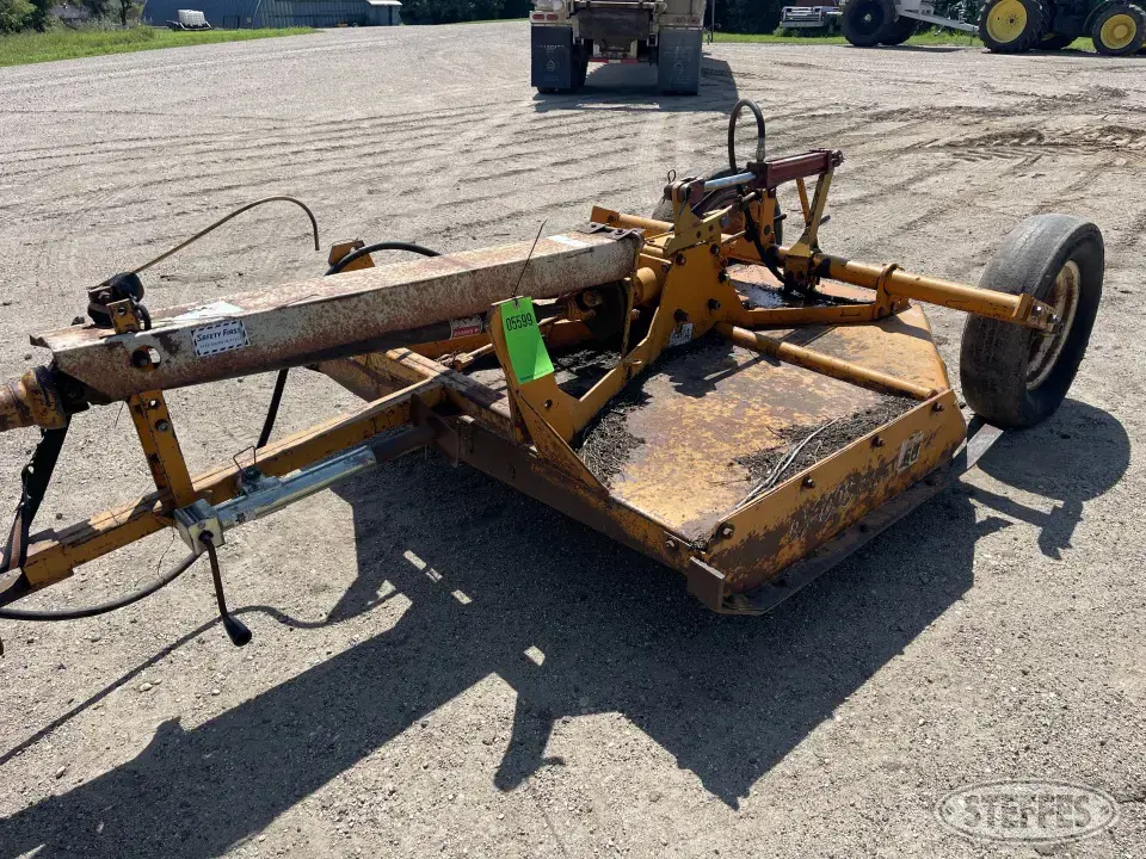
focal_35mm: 26
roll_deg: +0.4
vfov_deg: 53.1
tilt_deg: -21.6
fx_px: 861
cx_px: 573
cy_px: 430
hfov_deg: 67.3
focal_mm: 5.1
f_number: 1.6
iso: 32
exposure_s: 1/2660
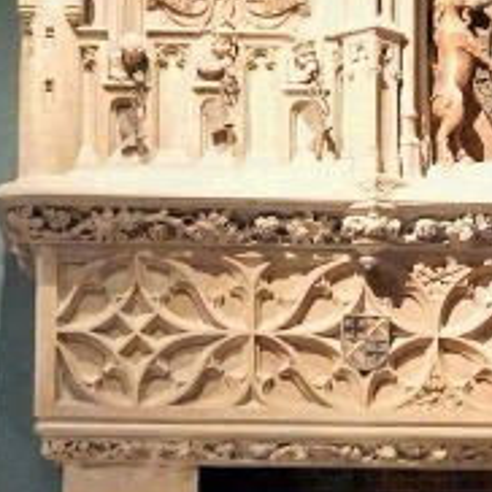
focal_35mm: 112
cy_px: 330
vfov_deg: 15.5
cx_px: 181
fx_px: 1801
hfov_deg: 15.5
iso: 10000
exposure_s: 1/25
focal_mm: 20
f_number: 4
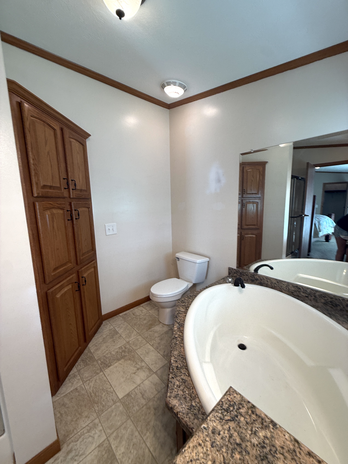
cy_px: 232
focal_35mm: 14
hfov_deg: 85.7
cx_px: 174
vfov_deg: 102.1
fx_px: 188
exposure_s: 1/40
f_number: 2.2
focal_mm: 2.22
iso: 64
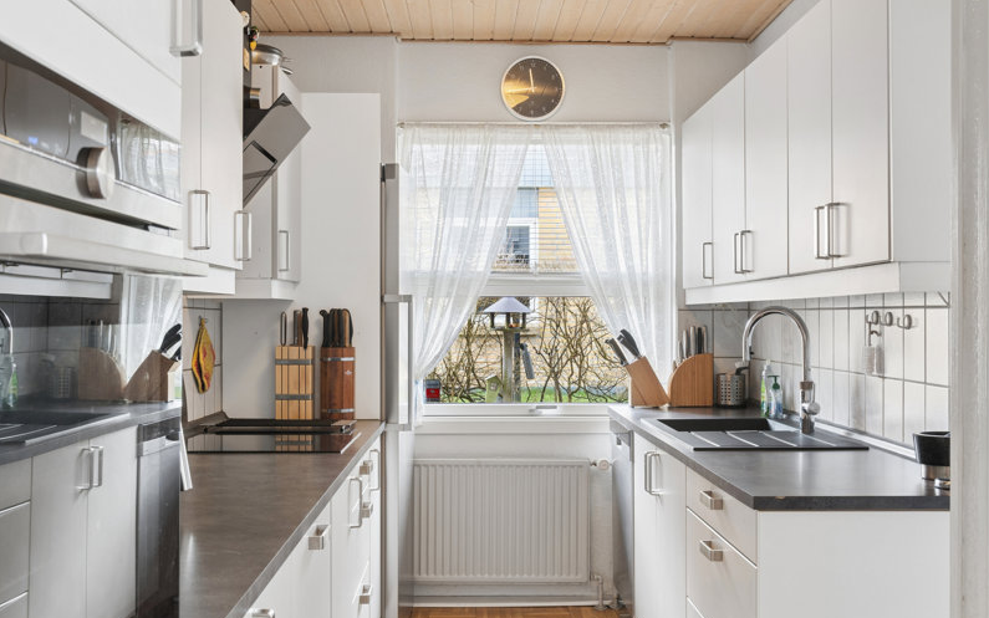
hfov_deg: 49.3
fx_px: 1078
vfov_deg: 32.0
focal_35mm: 40
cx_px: 496
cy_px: 310
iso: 200
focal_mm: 26
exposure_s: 1/10
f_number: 8
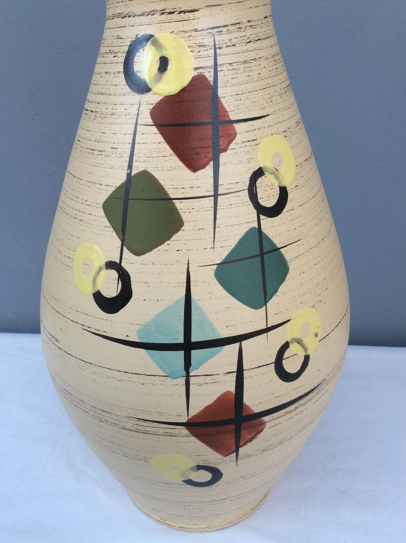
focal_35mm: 32
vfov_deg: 56.9
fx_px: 502
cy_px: 272
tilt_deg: -20.4
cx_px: 203
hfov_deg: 44.1
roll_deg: -1.1
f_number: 2.4
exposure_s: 1/208
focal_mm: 3.3
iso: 32
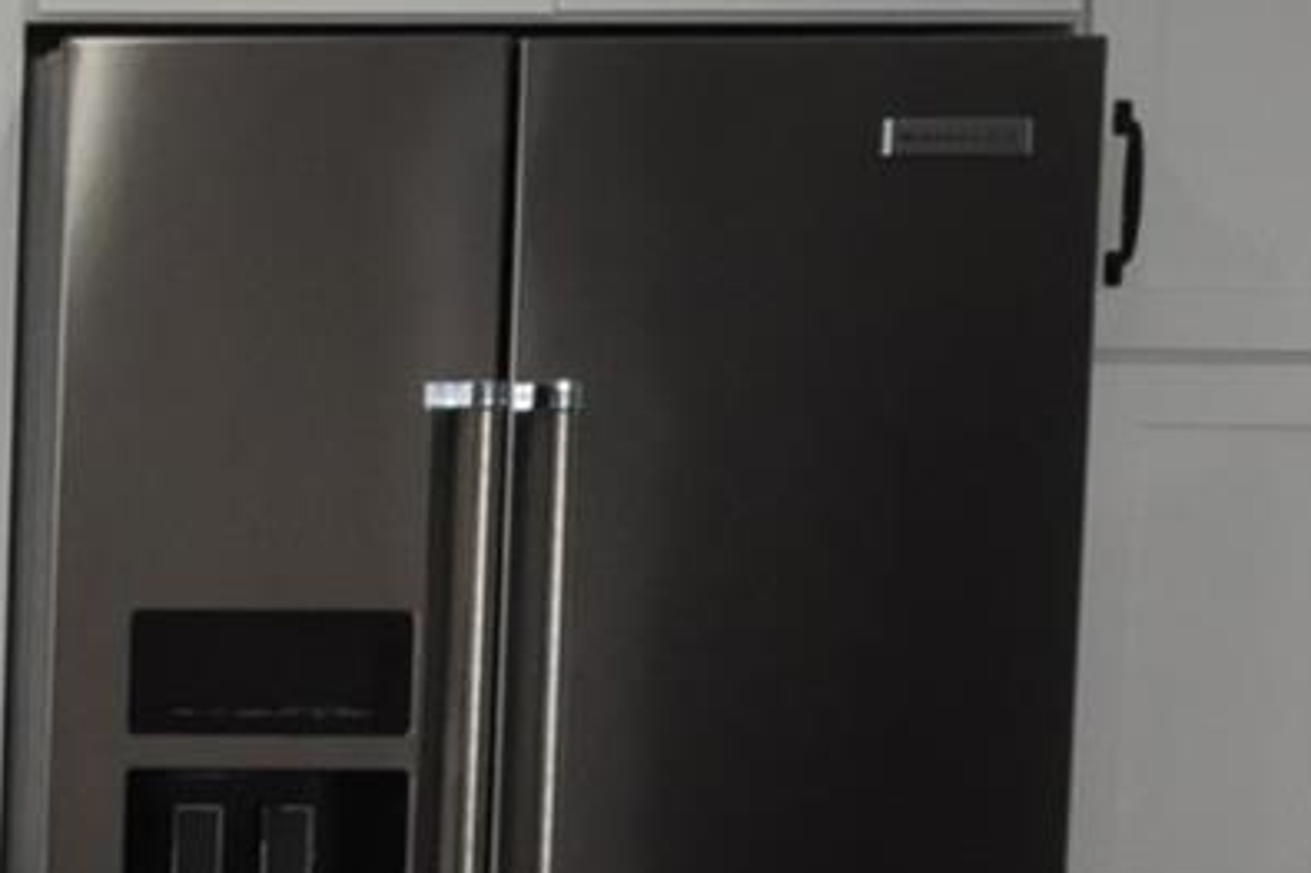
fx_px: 4244
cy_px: 813
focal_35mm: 117
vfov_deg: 11.7
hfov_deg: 14.0
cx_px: -1507
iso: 800
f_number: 5.6
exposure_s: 1/60
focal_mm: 15
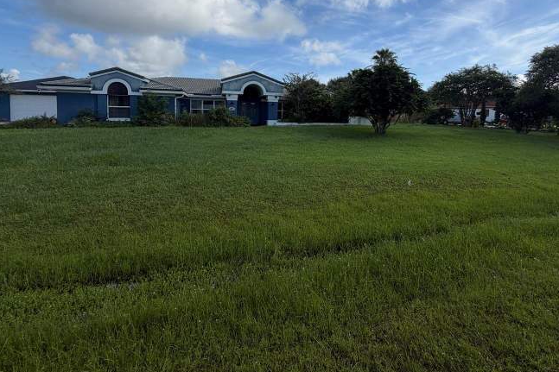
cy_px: 126
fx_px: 279
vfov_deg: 65.7
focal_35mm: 18
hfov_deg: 89.6
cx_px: 313
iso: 20
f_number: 2.2
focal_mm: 2.22
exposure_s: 1/928
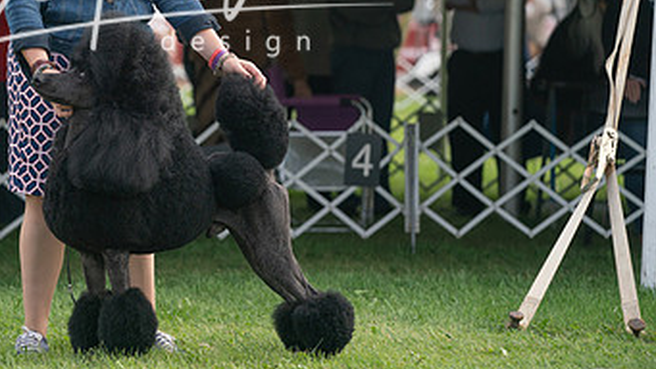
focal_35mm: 226
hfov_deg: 9.5
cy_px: 90
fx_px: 3932
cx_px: 108
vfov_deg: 5.4
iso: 400
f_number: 3.5
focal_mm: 127
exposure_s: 1/1600
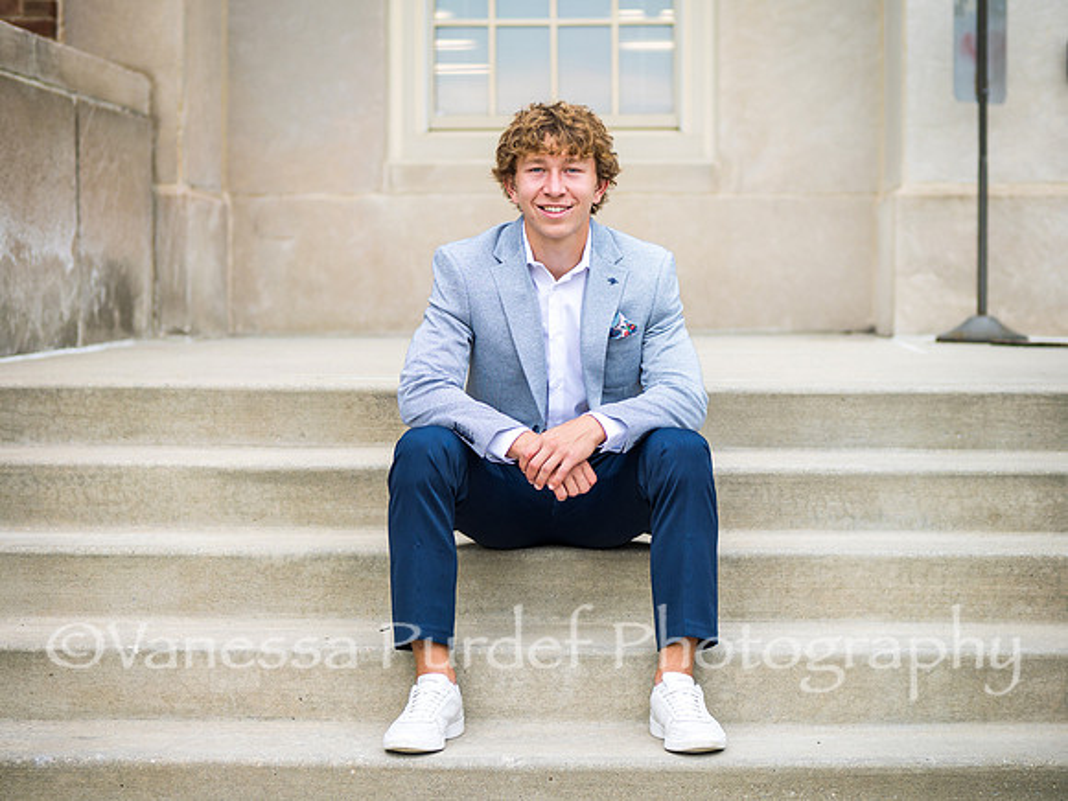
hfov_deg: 22.3
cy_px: 400
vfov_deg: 16.8
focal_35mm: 88
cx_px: 534
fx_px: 2712
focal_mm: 43
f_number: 1.8
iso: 200
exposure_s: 1/640
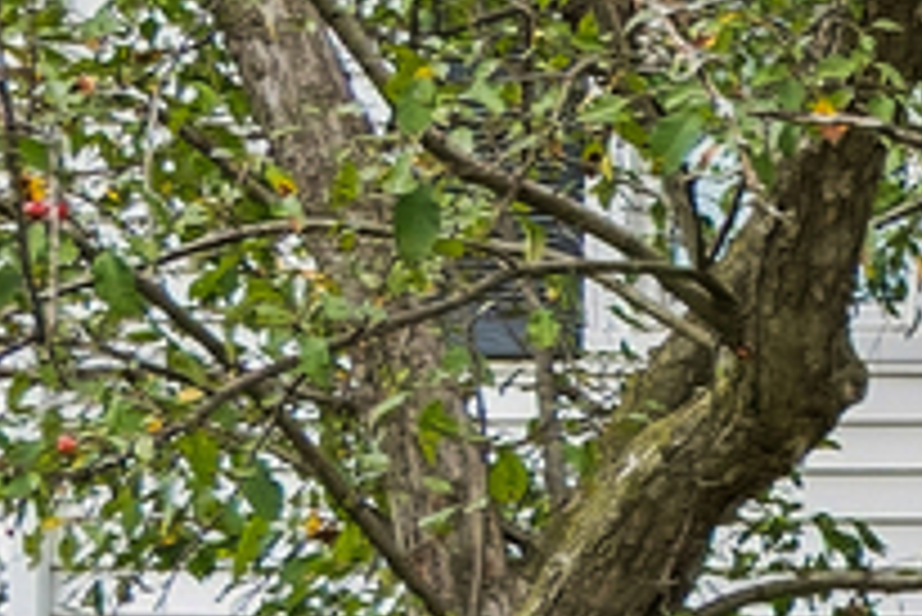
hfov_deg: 7.7
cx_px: 2959
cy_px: 1290
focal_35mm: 225
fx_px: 5765
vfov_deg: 5.9
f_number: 8
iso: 250
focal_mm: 19
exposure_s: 1/60
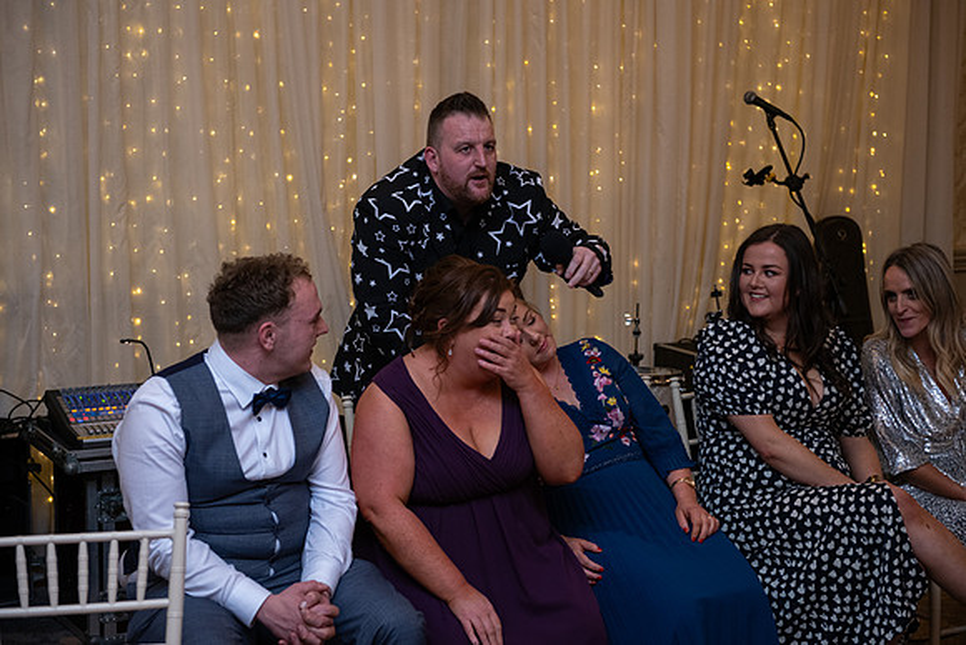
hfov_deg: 32.4
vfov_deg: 21.9
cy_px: 322
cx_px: 483
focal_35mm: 62
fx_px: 1664
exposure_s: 1/160
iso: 1000
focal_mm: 62
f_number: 3.5
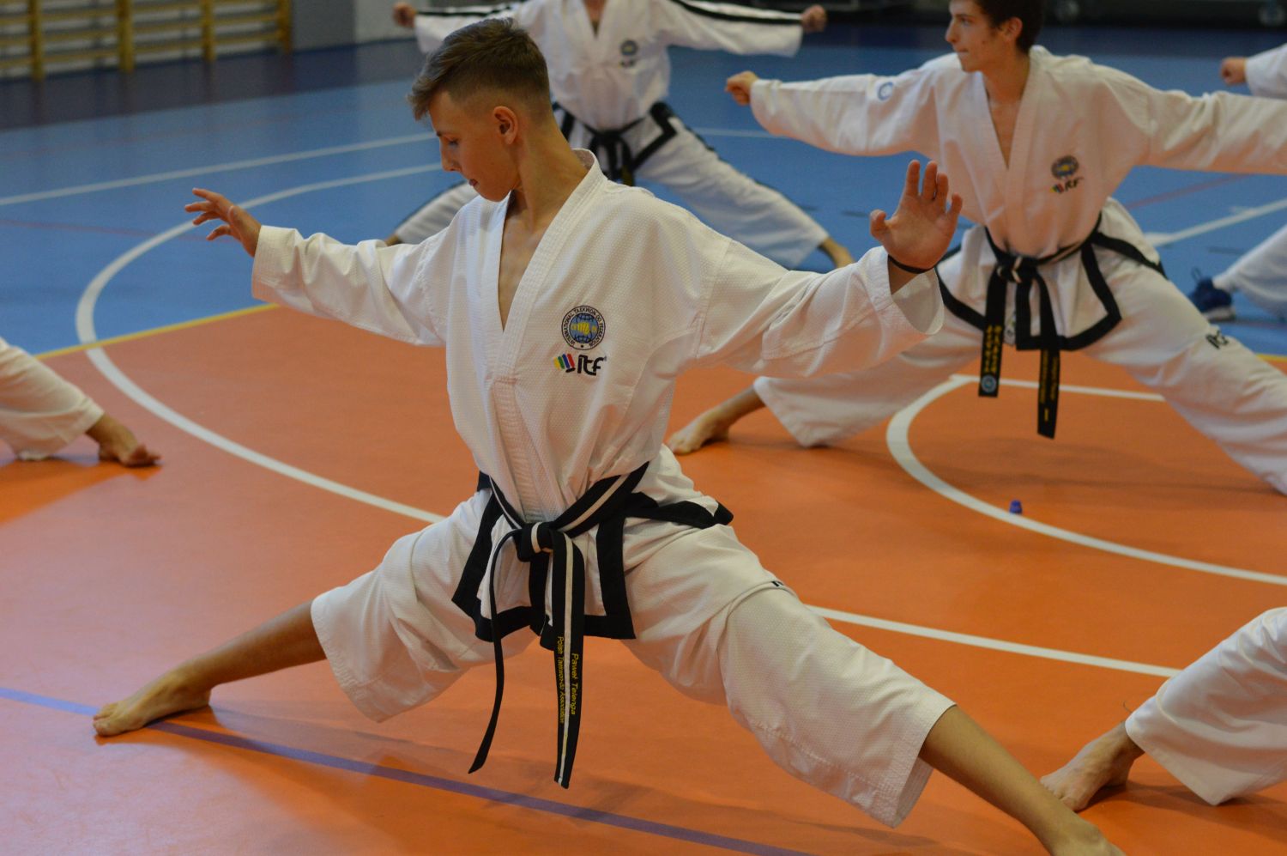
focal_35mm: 75
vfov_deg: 18.1
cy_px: 428
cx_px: 644
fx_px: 2679
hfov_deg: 27.0
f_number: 2.8
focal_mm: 50
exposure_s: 1/500
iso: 1600
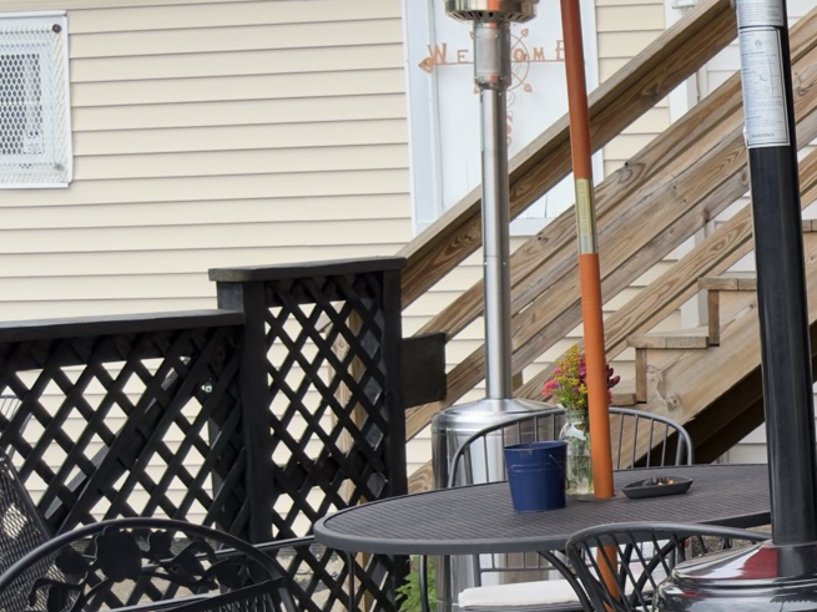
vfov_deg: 16.8
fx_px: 2077
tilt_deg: -3.2
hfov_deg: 18.9
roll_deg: +1.6
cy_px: 319
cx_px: 1303
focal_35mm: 88
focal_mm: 6.76
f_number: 1.78
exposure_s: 1/914
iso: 100
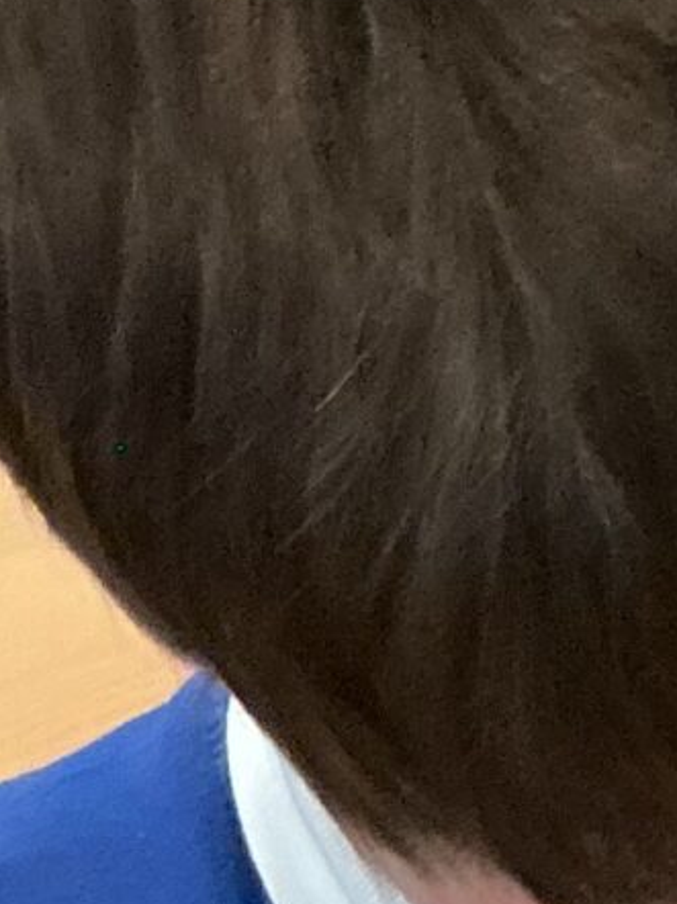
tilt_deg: -49.6
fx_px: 4385
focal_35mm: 168
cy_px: 2260
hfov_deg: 8.6
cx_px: 1078
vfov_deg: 10.1
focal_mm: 3
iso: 160
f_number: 1.8
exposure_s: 1/60
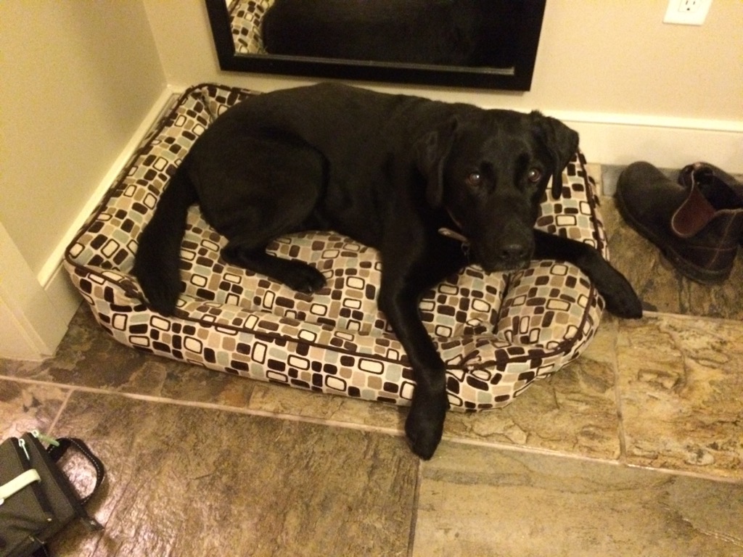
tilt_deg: -49.9
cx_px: 372
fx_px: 622
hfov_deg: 61.7
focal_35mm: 29
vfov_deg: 48.2
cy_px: 278
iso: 800
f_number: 2.2
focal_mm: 4.15
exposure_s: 1/15
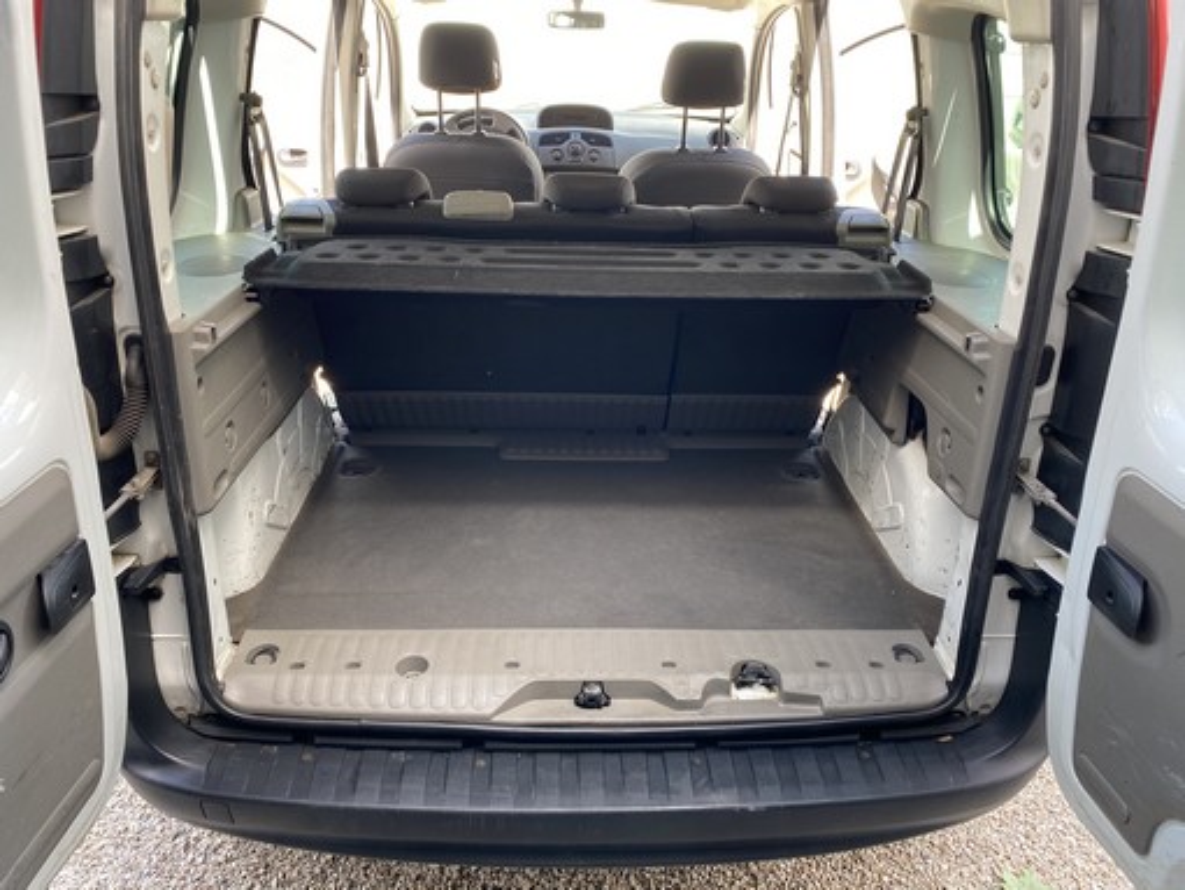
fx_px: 890
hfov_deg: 67.3
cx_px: 592
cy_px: 445
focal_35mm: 26
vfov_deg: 53.1
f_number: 1.8
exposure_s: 1/122
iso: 50
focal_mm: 4.25
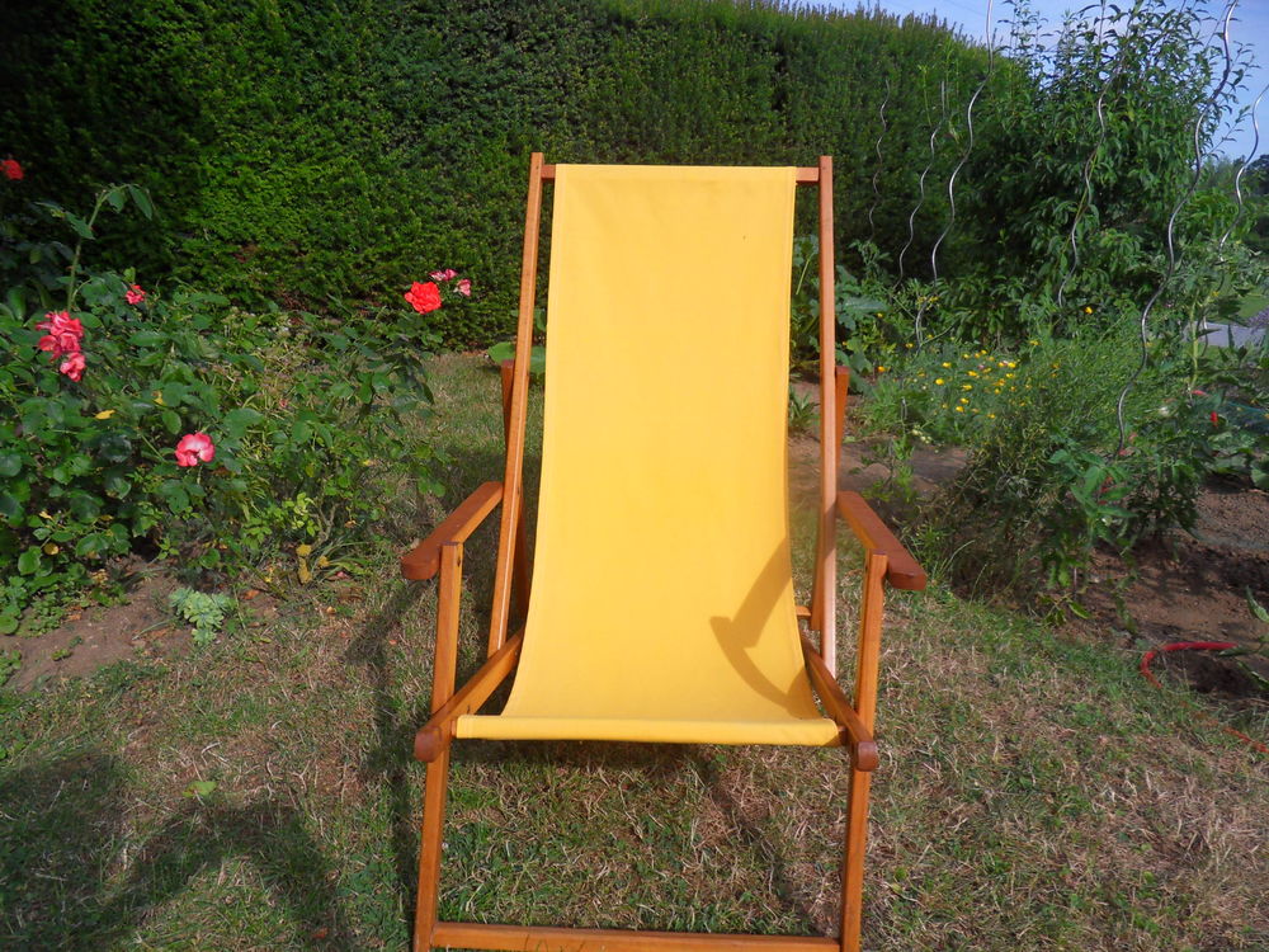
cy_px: 476
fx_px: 880
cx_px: 634
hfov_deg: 71.6
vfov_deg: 56.8
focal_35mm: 24
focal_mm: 4.2
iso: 80
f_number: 7.5
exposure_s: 1/250
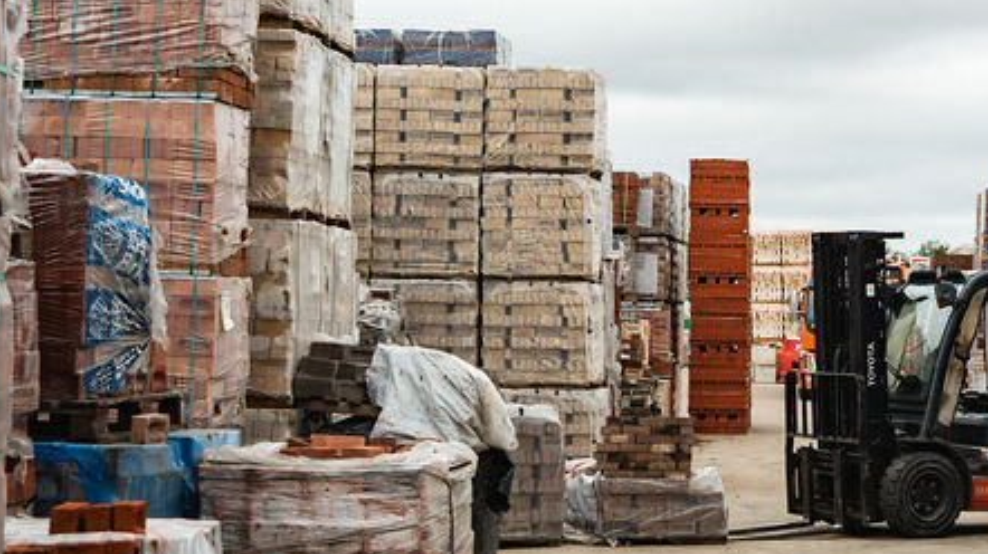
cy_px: 314
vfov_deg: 14.0
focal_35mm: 86
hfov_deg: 24.3
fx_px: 2252
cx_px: 794
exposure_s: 1/250
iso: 125
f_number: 4
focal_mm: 35
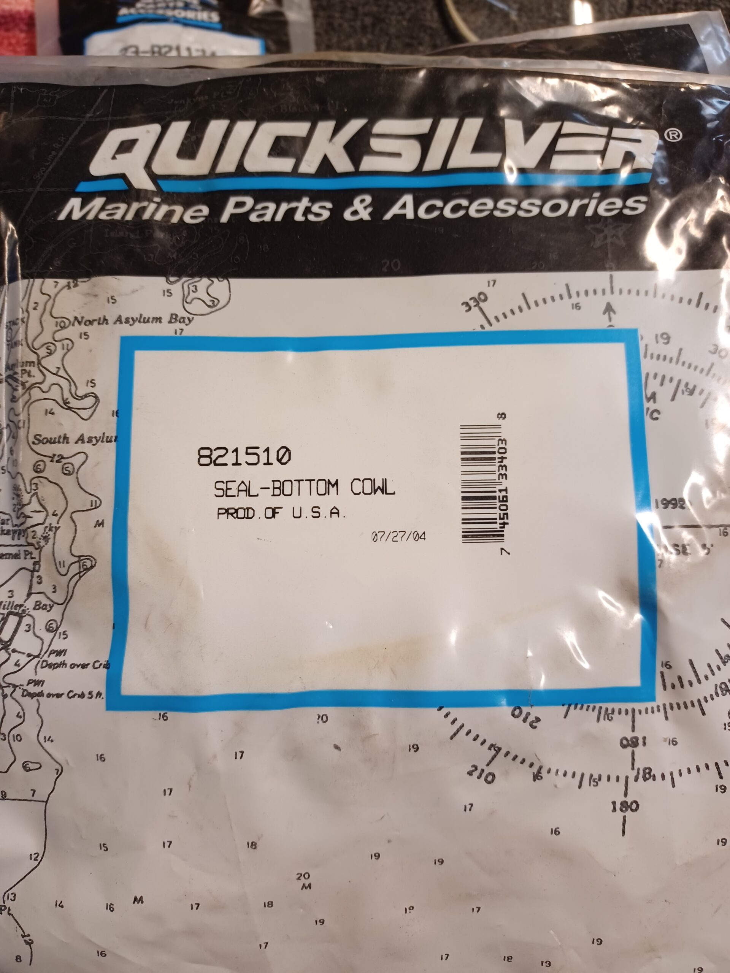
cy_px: 486
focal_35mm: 25
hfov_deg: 54.9
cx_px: 365
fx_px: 703
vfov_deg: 69.4
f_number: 1.8
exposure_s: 1/33
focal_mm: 4.6
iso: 320
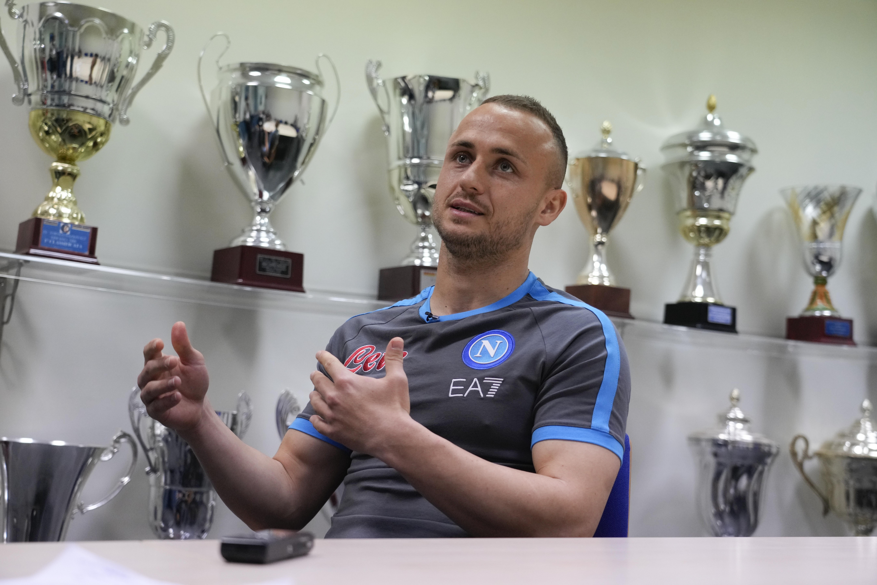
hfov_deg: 41.1
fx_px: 1169
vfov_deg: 28.1
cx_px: 438
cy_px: 292
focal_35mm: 48
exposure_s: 1/250
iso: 2500
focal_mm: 48
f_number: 4
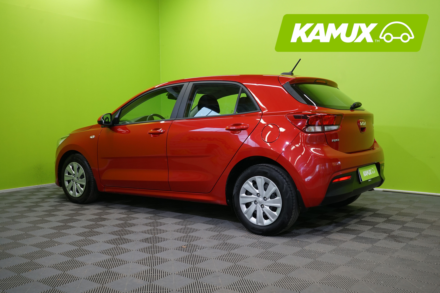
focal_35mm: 36
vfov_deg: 36.9
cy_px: 146
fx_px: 440
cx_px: 220
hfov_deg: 53.1
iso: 640
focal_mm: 36
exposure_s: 1/30
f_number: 6.3
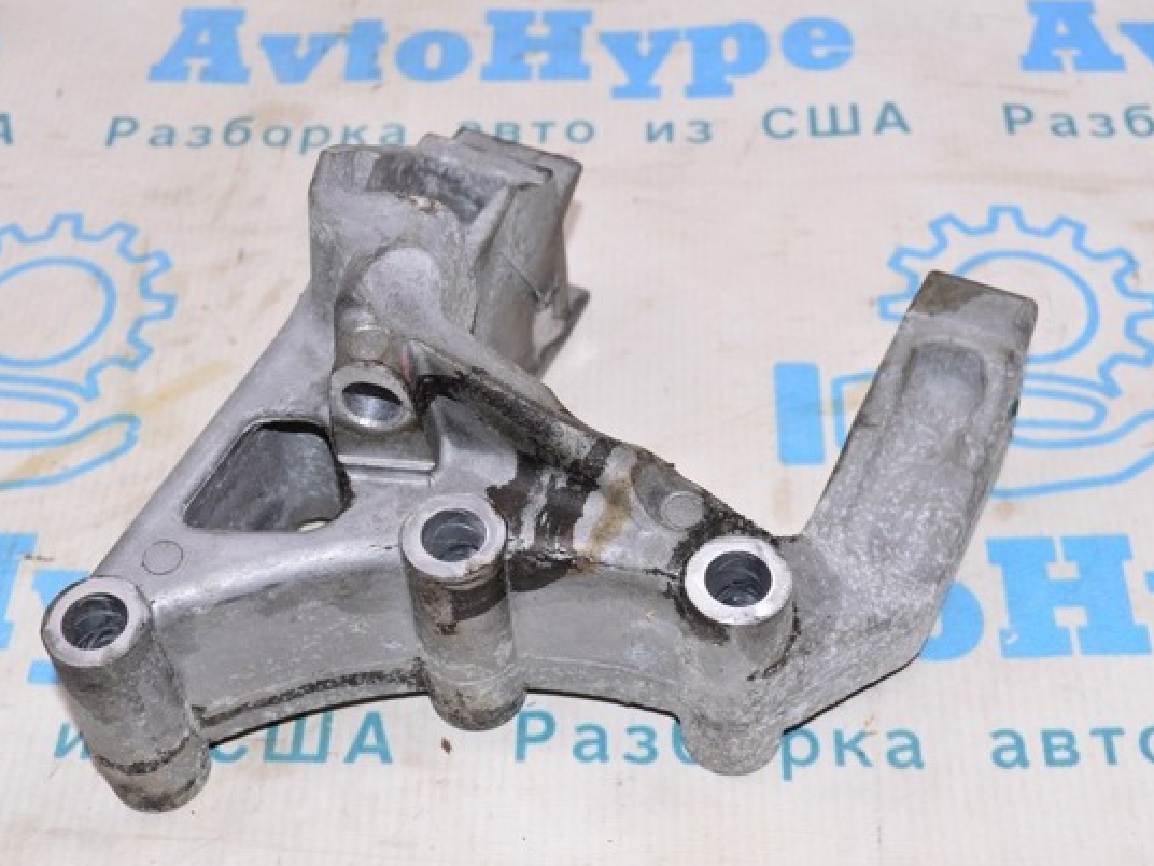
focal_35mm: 55
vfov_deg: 26.6
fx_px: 1834
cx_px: 553
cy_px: 434
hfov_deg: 34.9
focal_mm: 32
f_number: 8
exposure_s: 1/160
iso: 1600
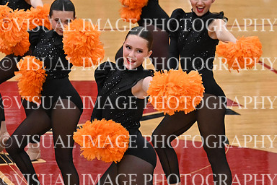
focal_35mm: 305
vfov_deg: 4.5
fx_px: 2347
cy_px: 122
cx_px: 138
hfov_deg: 6.8
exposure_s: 1/400
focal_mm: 135
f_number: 4
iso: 8000
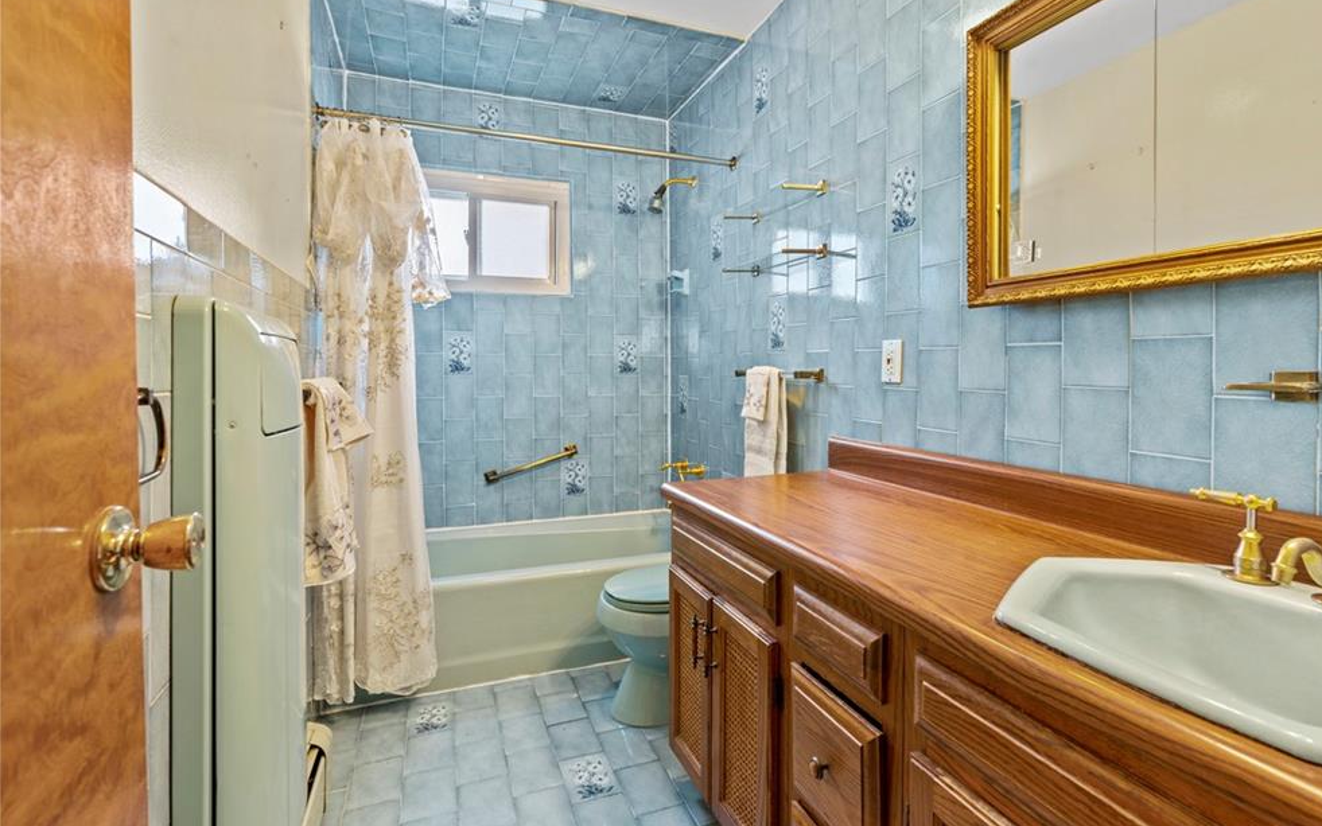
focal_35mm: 17
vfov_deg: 67.9
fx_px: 613
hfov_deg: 94.3
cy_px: 382
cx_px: 688
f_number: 8
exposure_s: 1/2
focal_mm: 16
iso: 250
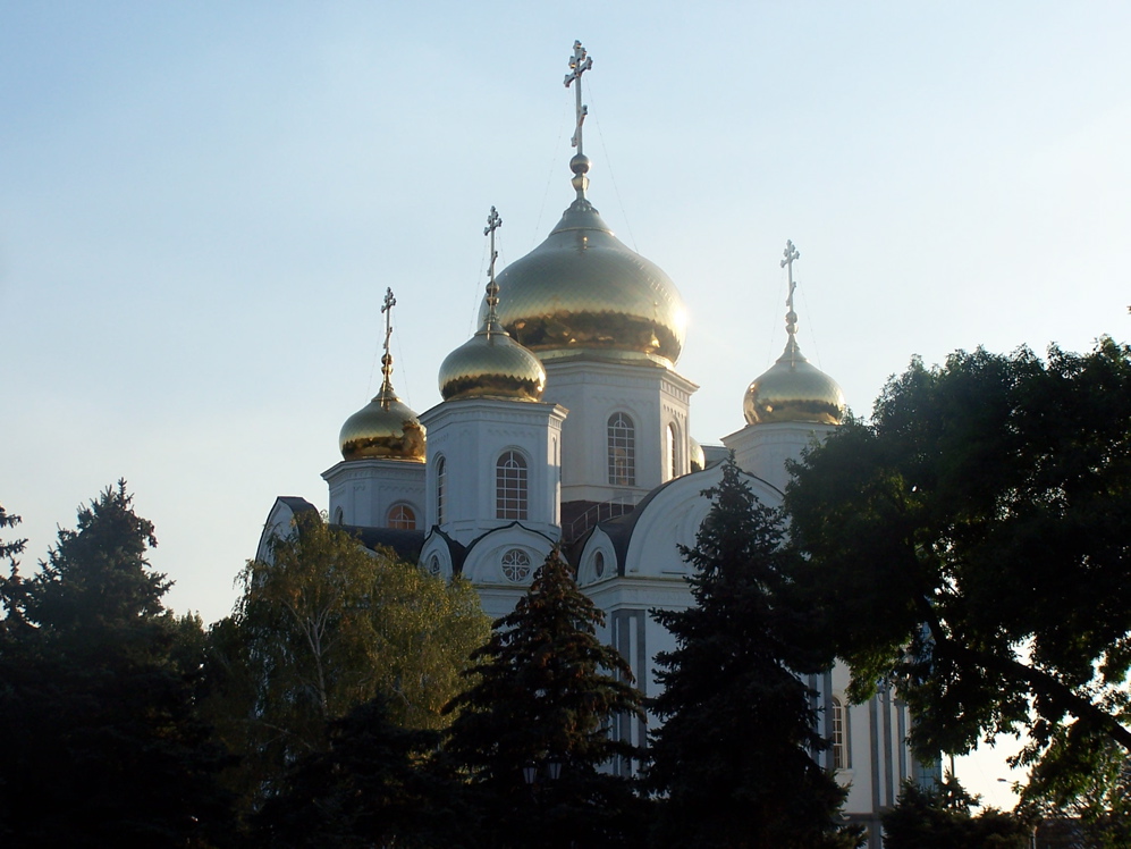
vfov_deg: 21.3
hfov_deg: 28.2
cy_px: 424
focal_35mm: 69
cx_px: 566
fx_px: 2255
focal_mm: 11.5
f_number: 4.5
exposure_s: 1/500
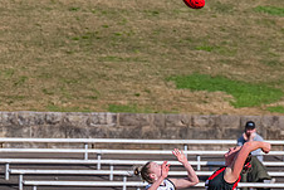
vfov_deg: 1.1
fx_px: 9780
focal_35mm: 1239
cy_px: 252
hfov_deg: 1.7
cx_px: 187
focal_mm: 420
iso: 800
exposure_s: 1/2000
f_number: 9
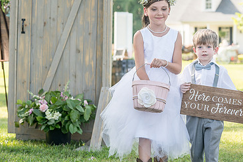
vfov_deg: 10.2
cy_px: 83
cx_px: 189
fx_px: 905
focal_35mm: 134
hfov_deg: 15.2
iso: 100
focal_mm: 70
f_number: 4
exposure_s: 1/250
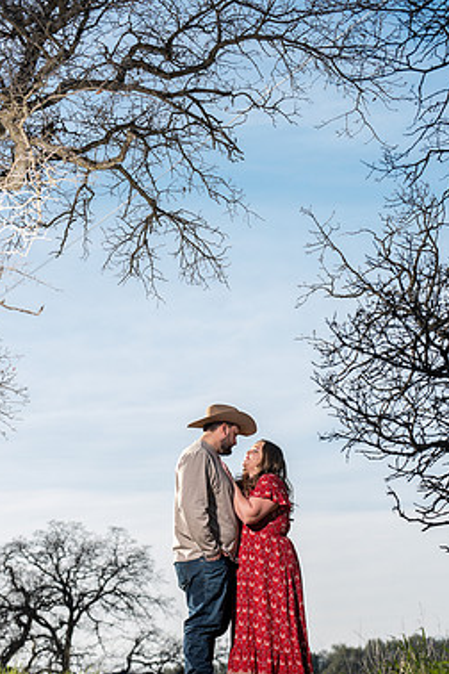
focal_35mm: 113
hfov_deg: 12.1
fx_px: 2114
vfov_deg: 18.1
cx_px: 214
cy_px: 346
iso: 50
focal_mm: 95
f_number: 4.5
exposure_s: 1/250
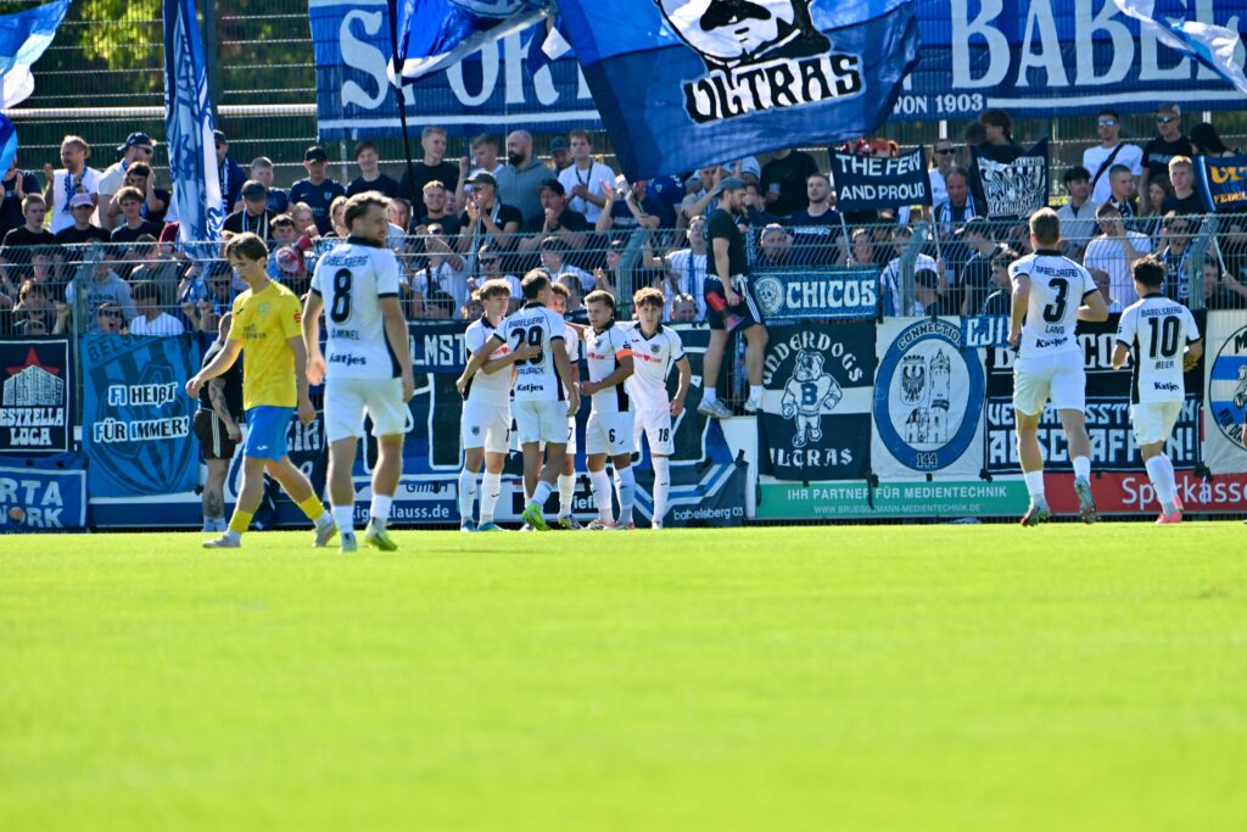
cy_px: 416
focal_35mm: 400
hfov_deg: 5.2
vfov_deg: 3.4
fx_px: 13857
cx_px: 624
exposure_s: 1/1600
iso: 500
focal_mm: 400
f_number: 5.6
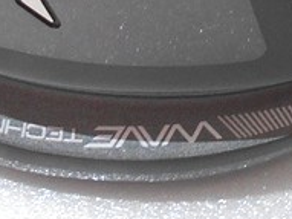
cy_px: -262
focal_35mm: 136
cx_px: 173
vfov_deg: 9.9
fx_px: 1146
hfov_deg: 14.5
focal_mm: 4.6
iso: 140
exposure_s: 1/30
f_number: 3.2
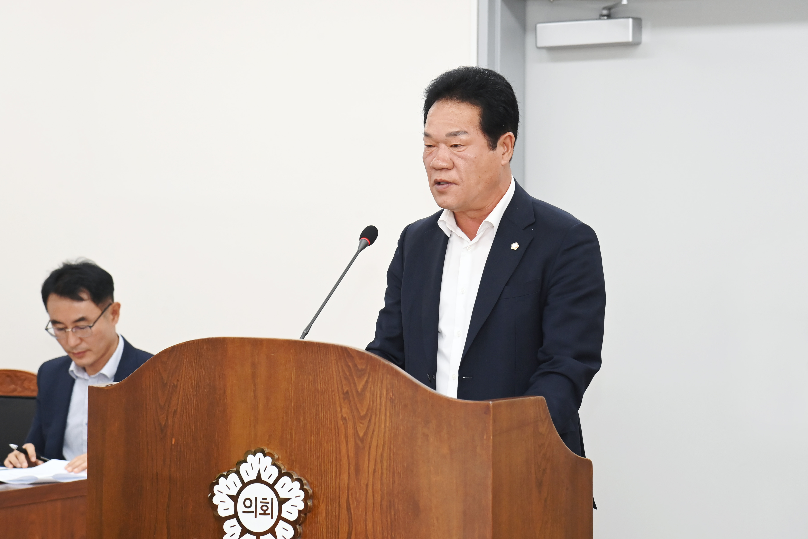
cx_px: 404
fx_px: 2693
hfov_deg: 17.1
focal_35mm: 120
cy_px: 270
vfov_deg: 11.4
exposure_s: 1/250
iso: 2500
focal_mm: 120
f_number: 6.3
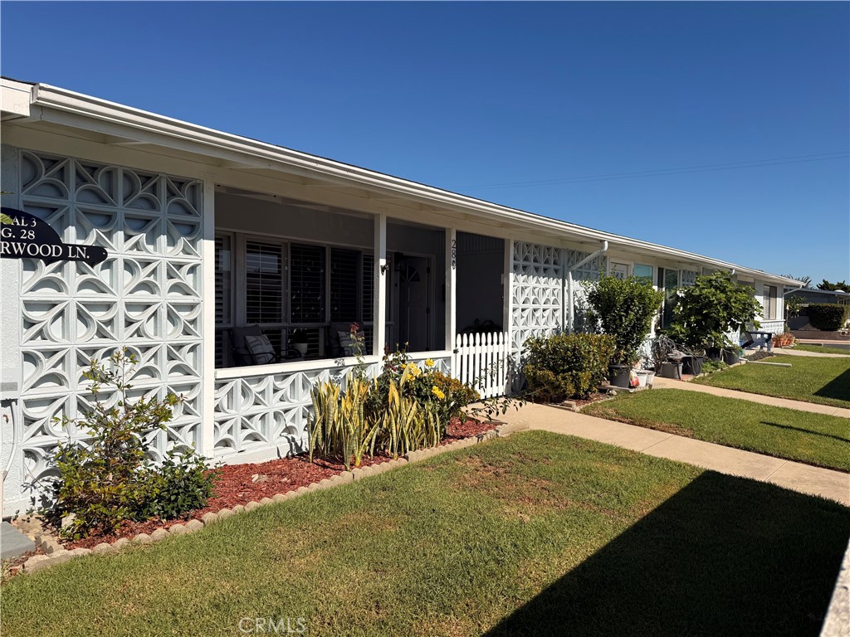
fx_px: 589
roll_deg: -0.8
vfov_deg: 56.8
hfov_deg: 71.6
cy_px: 318
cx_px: 425
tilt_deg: -1.6
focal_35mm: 24
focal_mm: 6.76
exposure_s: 1/8130
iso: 80
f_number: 1.78
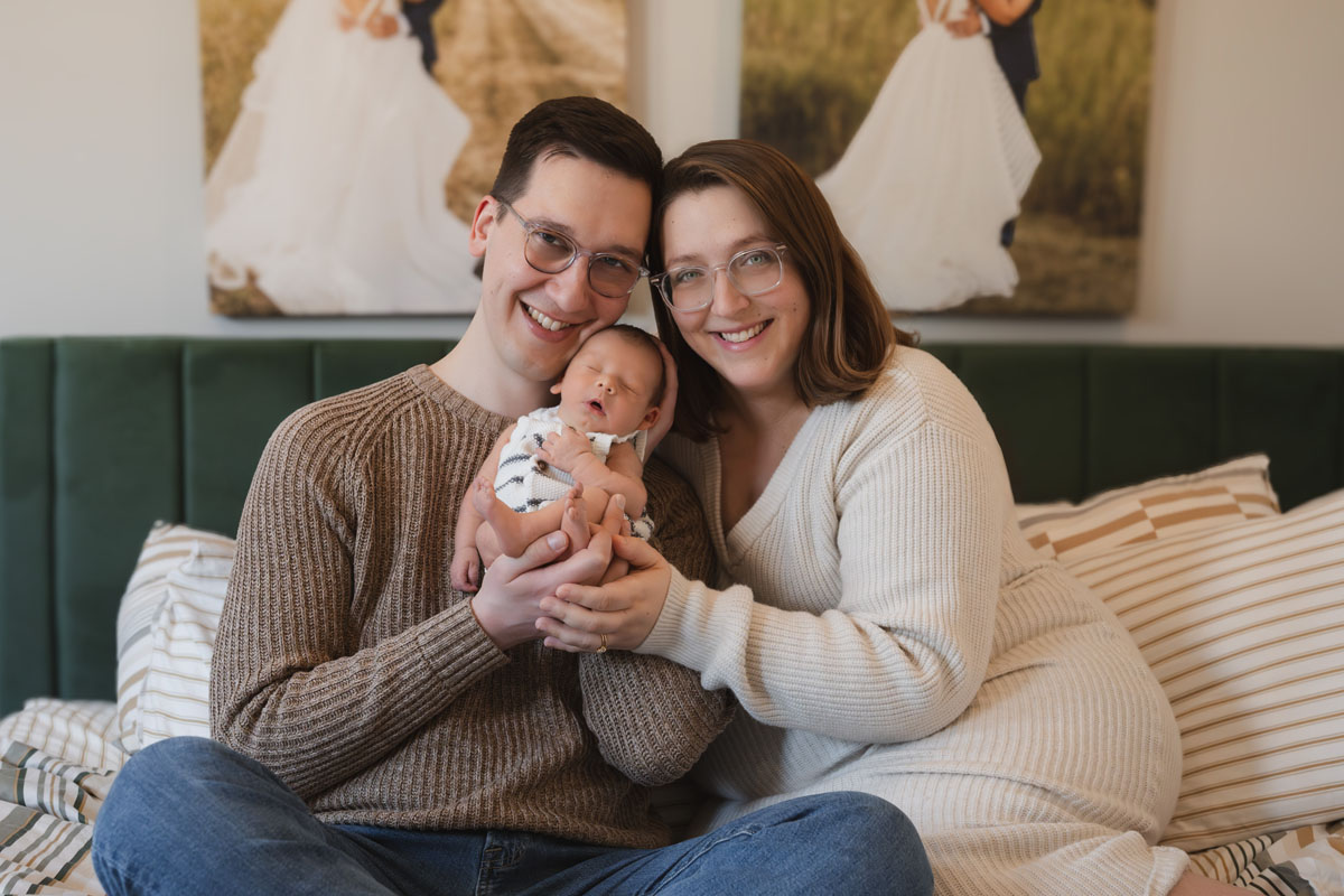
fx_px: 1269
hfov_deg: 55.8
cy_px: 448
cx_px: 672
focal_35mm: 34
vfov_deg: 38.9
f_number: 3.5
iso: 5000
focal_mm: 34
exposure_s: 1/250
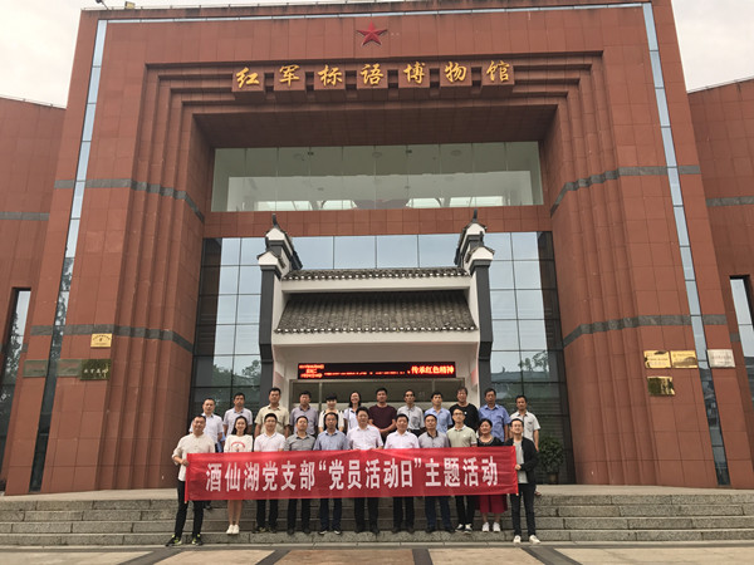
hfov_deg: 63.4
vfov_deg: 49.7
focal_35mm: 28
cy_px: 282
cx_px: 377
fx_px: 610
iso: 20
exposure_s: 1/49
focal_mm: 3.99
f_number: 1.8
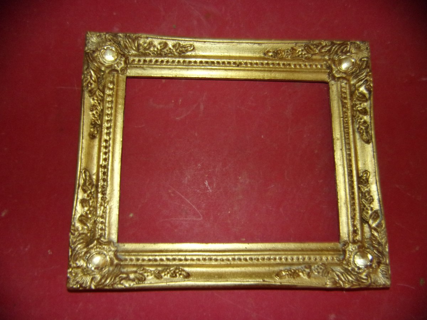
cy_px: 160
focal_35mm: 25
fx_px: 308
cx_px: 214
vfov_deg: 54.9
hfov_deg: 69.4
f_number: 3.5
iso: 200
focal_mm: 4.5
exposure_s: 1/34
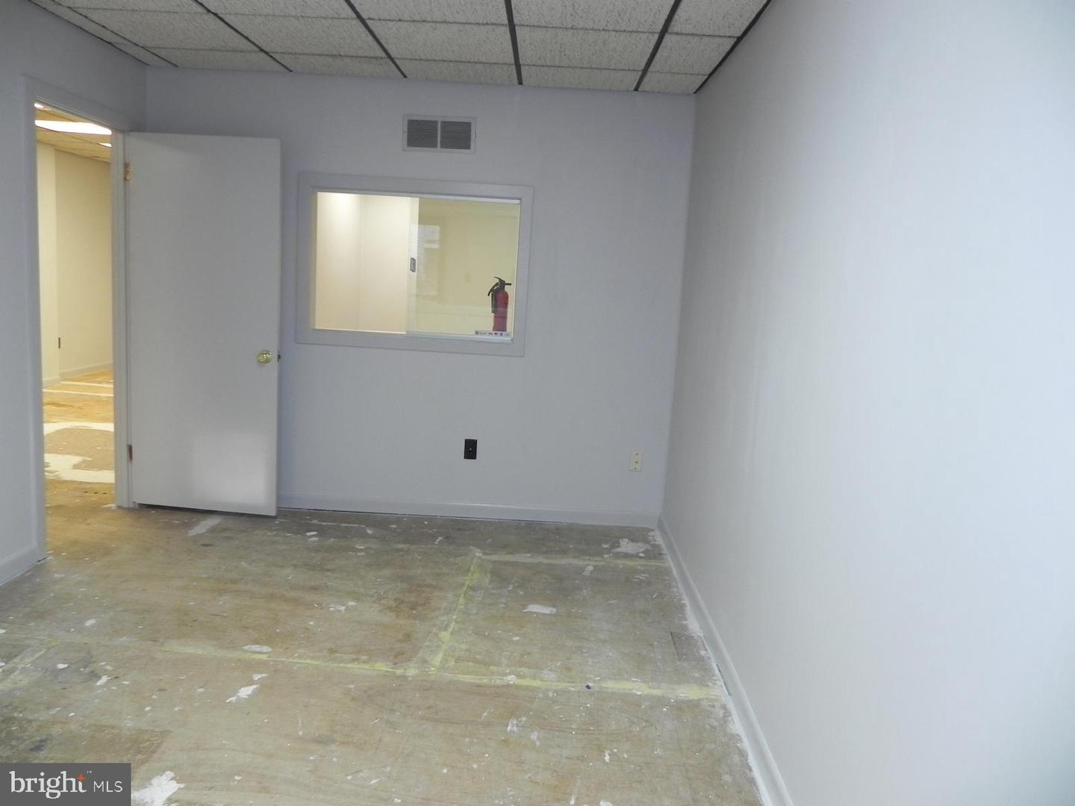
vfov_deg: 53.1
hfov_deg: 67.3
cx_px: 538
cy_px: 403
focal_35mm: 26
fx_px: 807
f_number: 2.8
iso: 160
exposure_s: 1/59.3
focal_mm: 4.6
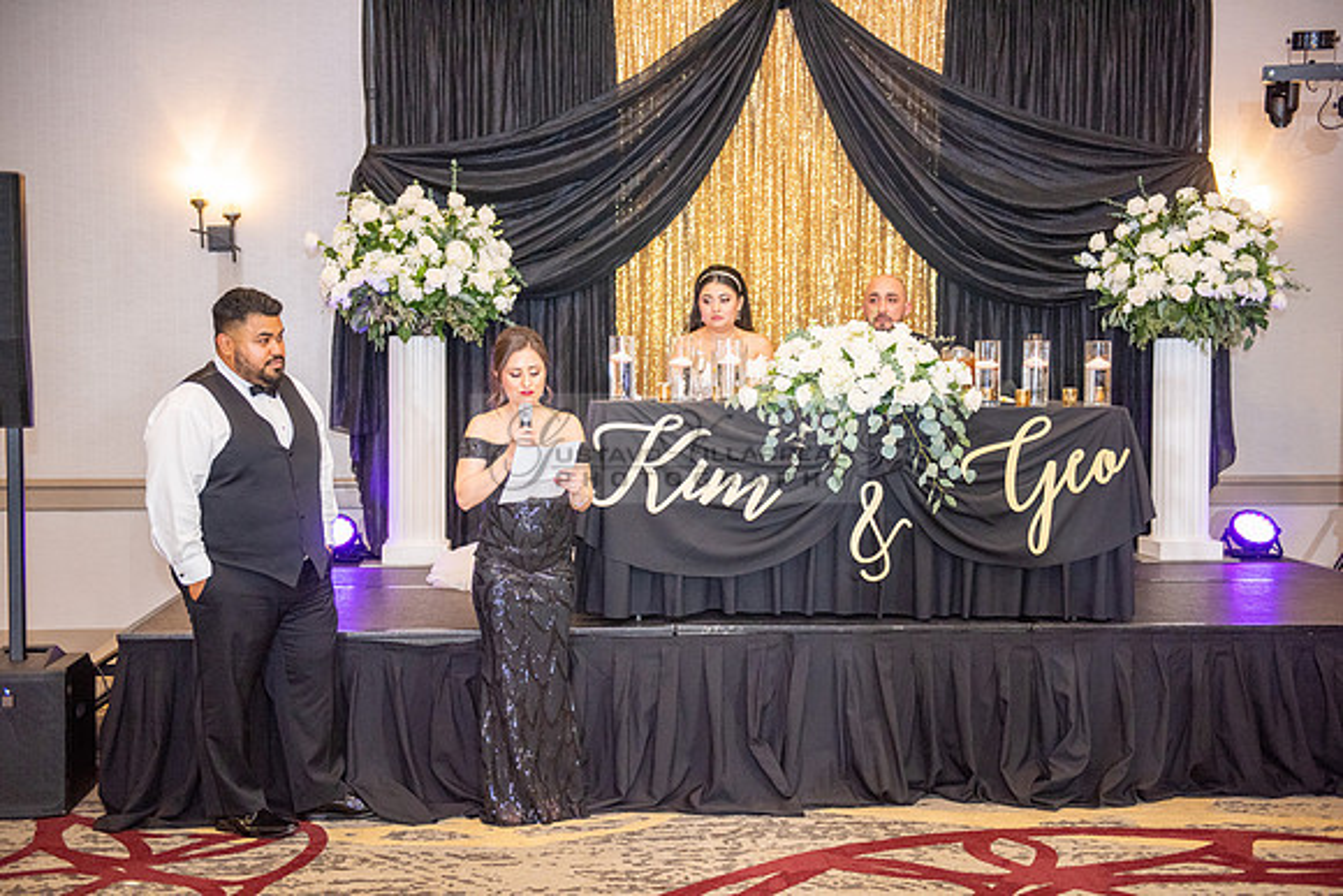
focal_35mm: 48
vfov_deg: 28.1
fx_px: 1791
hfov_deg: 41.1
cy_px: 448
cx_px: 672
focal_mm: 48
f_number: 2.8
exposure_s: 1/160
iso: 1600
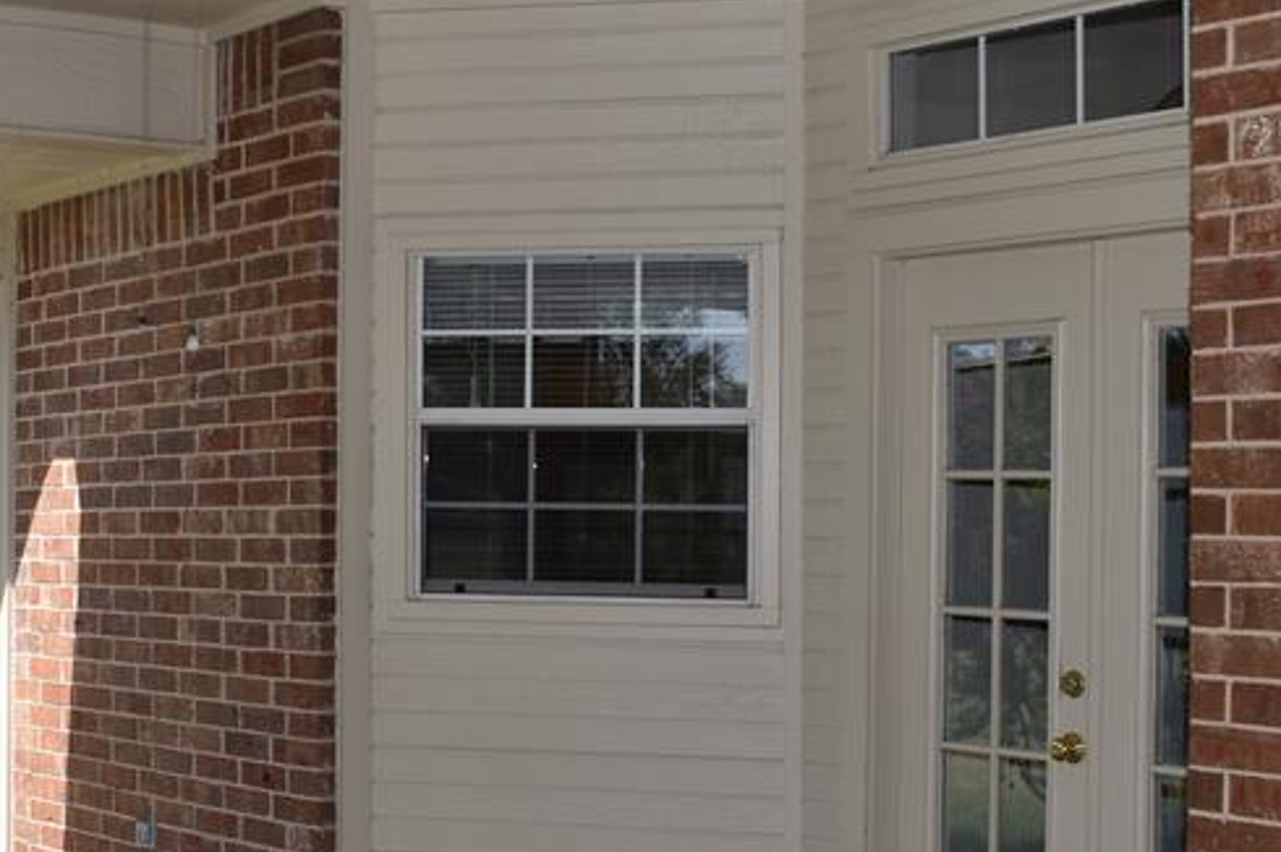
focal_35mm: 69
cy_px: 504
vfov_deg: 19.7
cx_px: 366
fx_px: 2454
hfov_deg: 28.9
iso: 100
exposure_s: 1/200
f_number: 8
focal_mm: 22
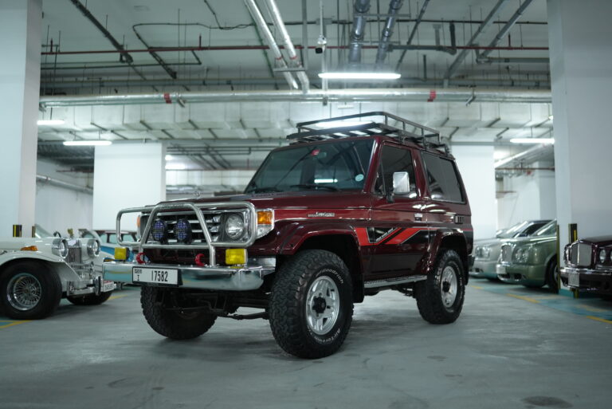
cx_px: 306
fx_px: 595
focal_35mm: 35
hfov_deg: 54.4
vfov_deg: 37.9
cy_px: 204
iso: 1000
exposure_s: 1/100
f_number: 1.4
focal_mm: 35
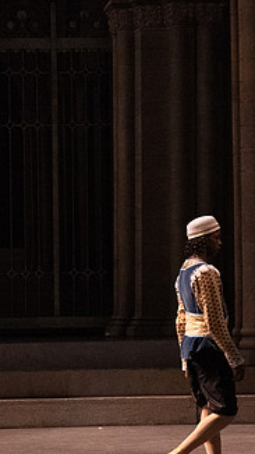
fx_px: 3684
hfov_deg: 4.0
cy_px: 198
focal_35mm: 306
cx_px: 237
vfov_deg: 7.1
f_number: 5
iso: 25600
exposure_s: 1/320
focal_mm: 164
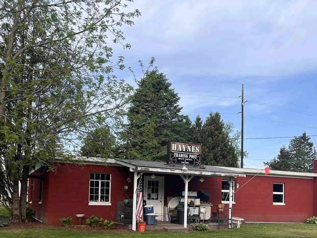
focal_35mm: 43
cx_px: 192
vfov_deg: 32.7
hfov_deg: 43.6
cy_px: 190
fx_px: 394
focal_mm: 5.7
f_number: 1.5
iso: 50
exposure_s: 1/2045
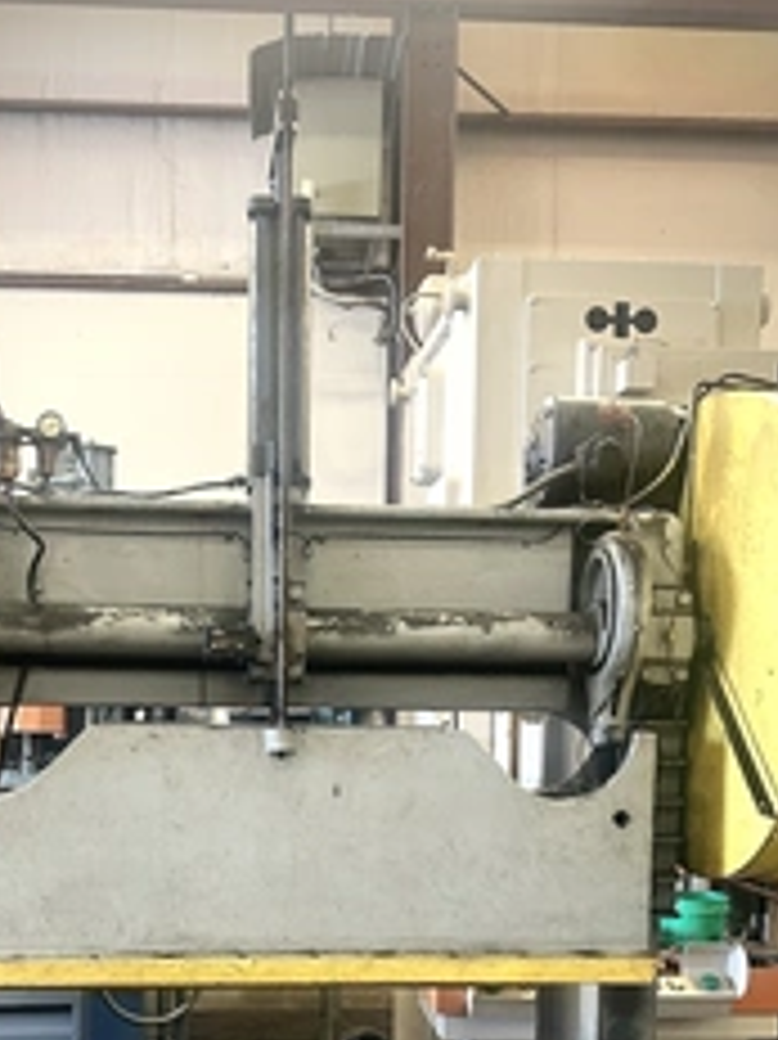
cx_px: 319
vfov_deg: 40.4
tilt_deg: -5.2
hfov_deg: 32.1
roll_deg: +0.1
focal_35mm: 45
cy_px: 828
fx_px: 1350
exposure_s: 1/60
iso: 160
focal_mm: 5.7
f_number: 1.5
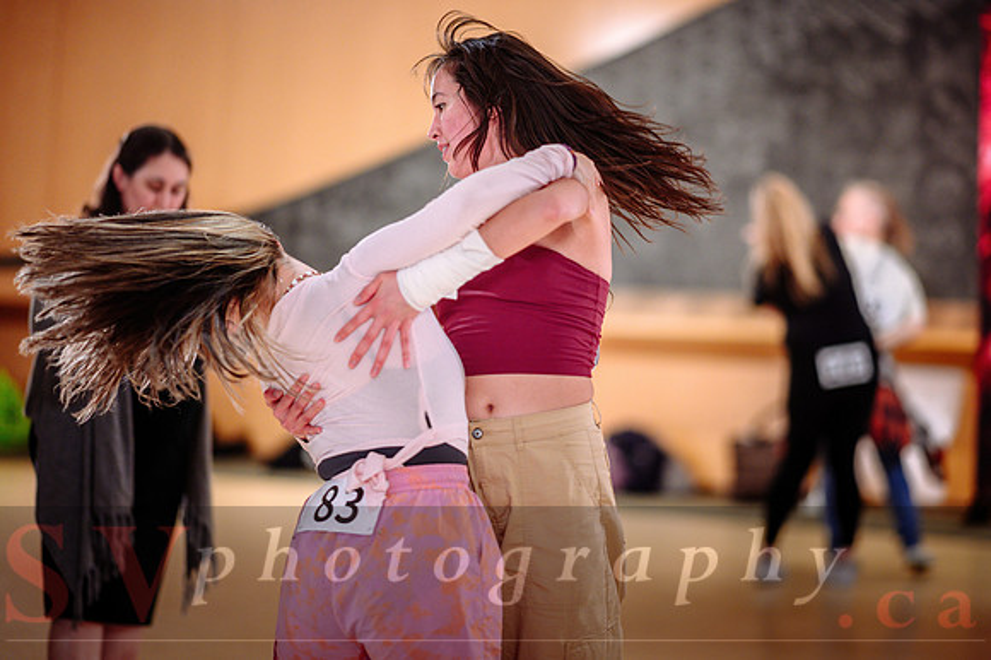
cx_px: 536
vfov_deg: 12.0
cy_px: 303
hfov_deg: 18.0
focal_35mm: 114
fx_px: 3125
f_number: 1.4
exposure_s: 1/500
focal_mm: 105
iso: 1250
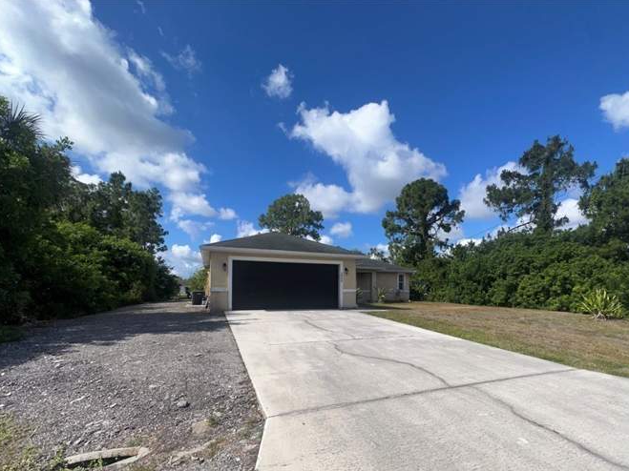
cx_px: 332
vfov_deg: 73.8
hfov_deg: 90.9
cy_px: 284
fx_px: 309
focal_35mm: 17
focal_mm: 2.22
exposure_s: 1/3509
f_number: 2.2
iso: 50
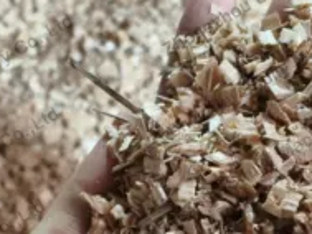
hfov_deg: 19.8
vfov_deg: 14.9
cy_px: 142
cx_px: 134
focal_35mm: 99
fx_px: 893
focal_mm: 4.94
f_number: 1.5
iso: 640
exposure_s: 1/33.3
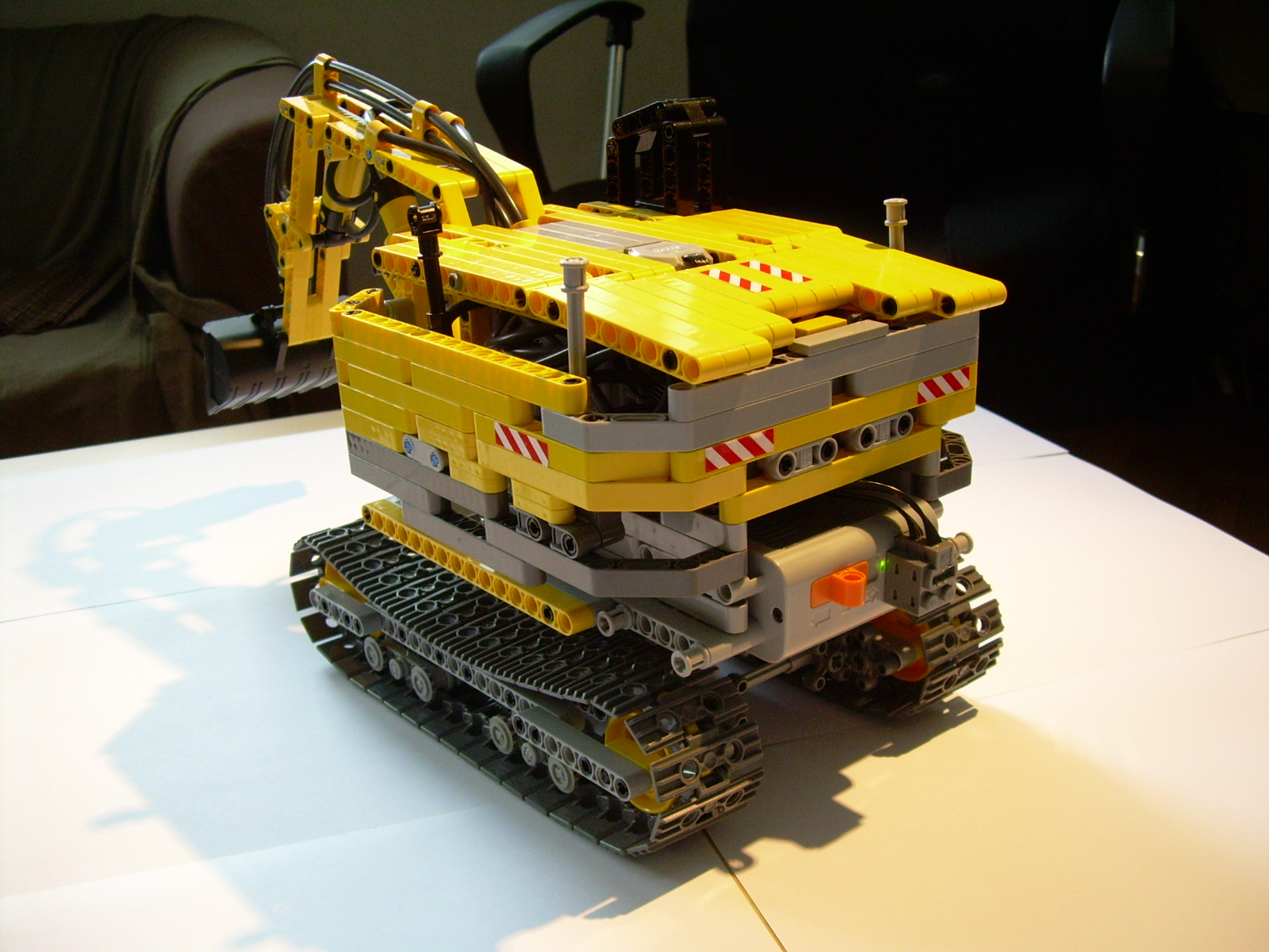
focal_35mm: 38
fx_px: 1393
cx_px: 634
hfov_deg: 49.0
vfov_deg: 37.7
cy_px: 476
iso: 183
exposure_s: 1/60
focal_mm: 6.3
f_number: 2.8
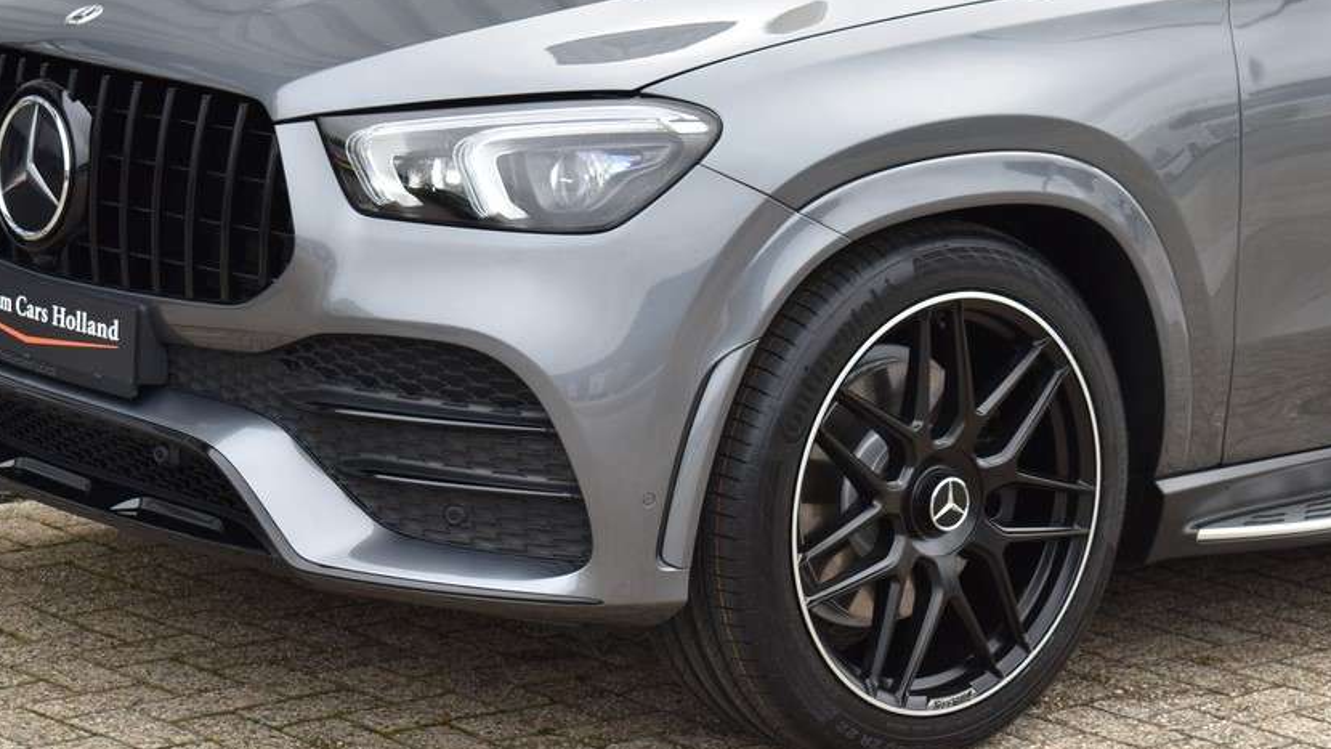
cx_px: 605
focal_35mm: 107
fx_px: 3764
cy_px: 282
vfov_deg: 11.4
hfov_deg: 20.0
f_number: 8
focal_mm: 55
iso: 360
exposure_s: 1/250
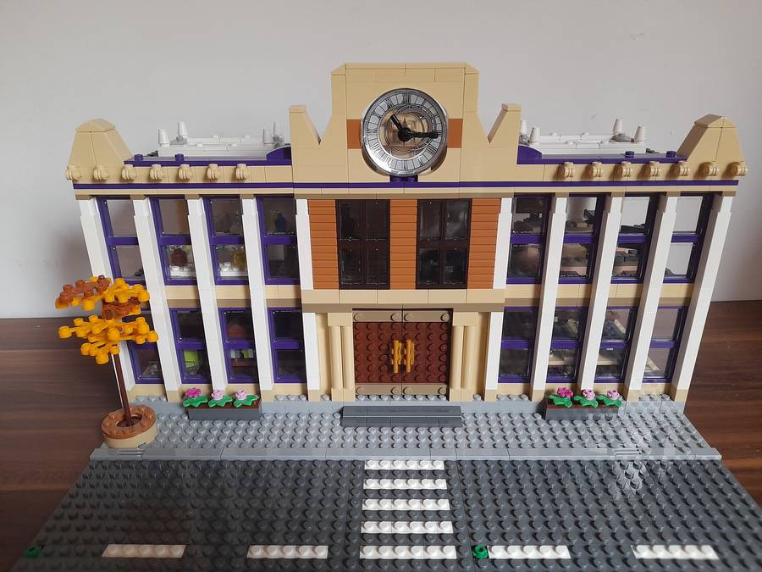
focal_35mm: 25
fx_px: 550
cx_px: 381
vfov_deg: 54.9
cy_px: 286
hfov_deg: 69.4
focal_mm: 4.6
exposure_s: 1/33
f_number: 2
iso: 250
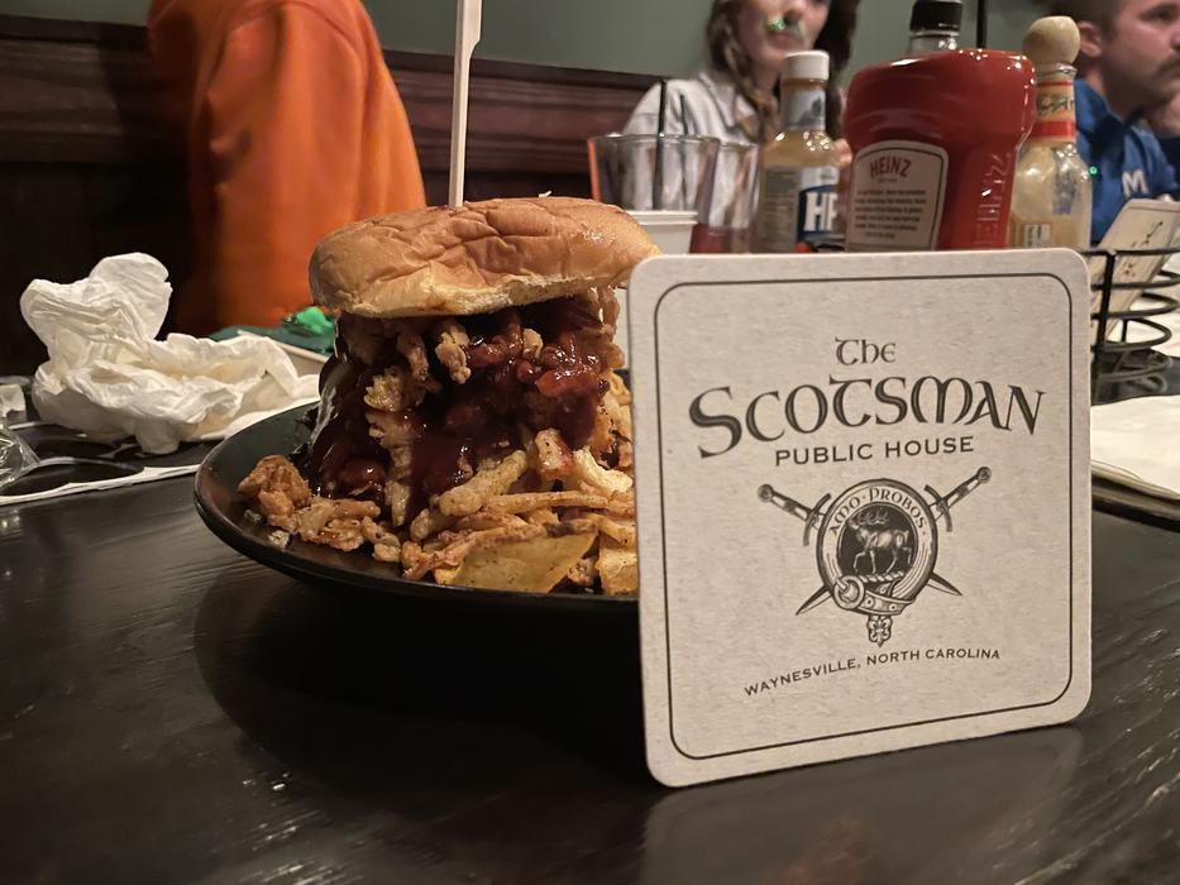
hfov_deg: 67.3
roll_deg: +0.5
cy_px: 442
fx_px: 886
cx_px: 590
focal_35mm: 26
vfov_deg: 53.1
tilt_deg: -13.7
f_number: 1.6
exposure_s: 1/17
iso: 1000
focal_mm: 4.2
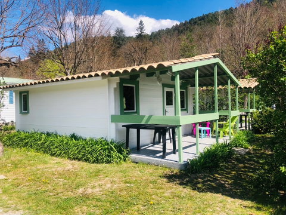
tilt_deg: +0.9
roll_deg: +2.5
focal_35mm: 28
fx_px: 231
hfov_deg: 63.4
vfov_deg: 49.7
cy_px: 108
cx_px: 143
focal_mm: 4
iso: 20
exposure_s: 1/1499
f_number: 1.8
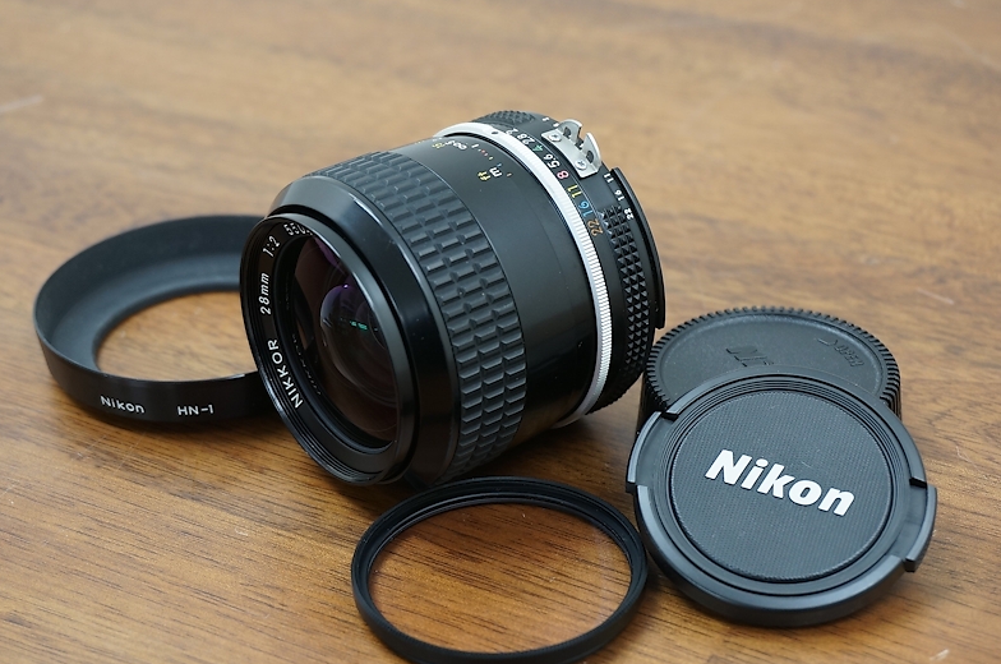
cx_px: 507
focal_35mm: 71
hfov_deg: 28.7
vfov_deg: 19.2
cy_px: 365
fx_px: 1959
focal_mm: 41
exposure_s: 1/20
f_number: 5.6
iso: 400
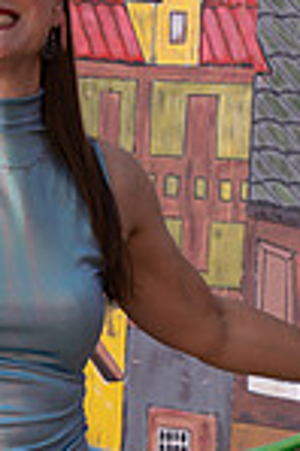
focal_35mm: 190
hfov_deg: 7.2
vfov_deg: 10.8
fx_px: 2380
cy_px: 324
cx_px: -18
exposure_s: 1/200
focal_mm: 63
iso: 200
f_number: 7.1
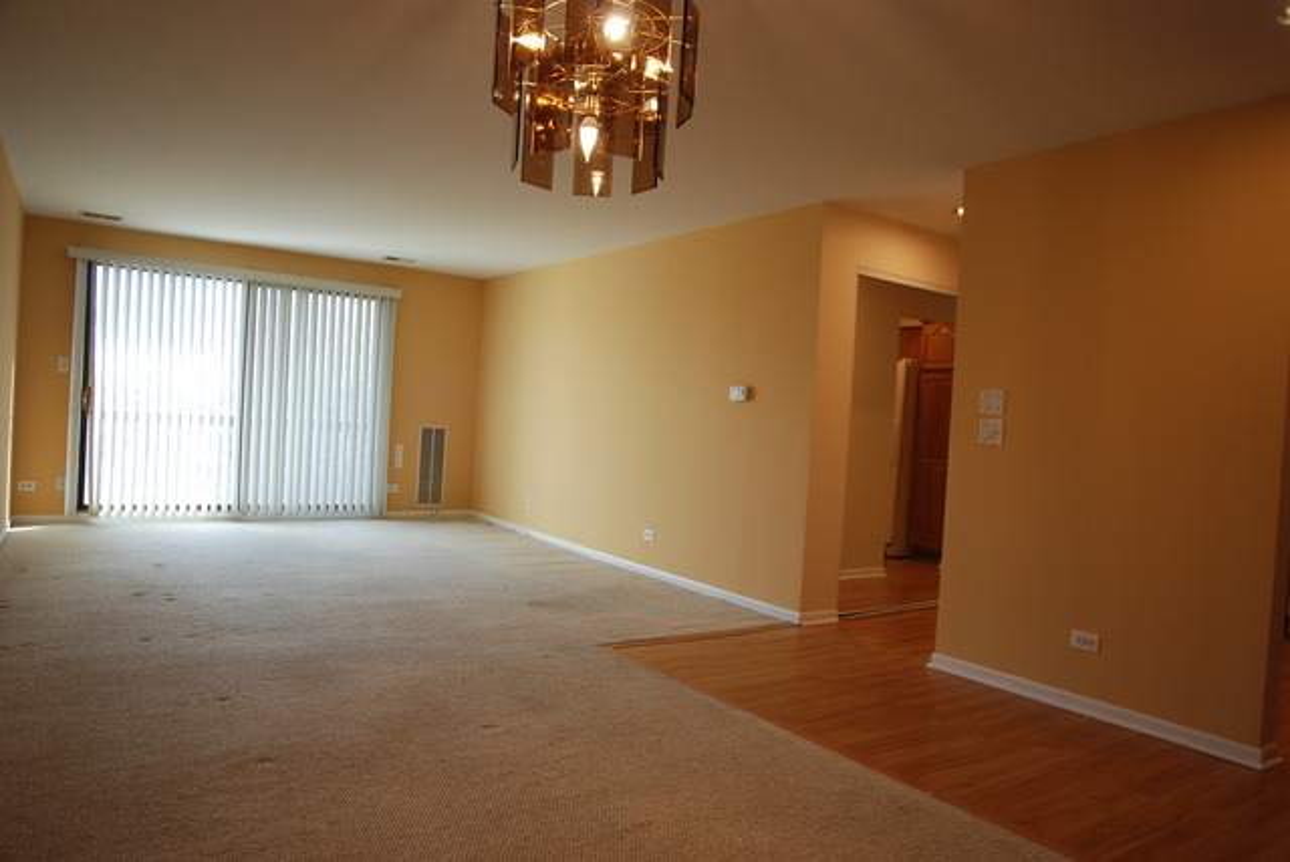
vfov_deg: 56.3
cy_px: 431
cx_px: 645
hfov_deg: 77.3
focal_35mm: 22
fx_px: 807
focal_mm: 15
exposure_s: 1/50
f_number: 3.5
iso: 200
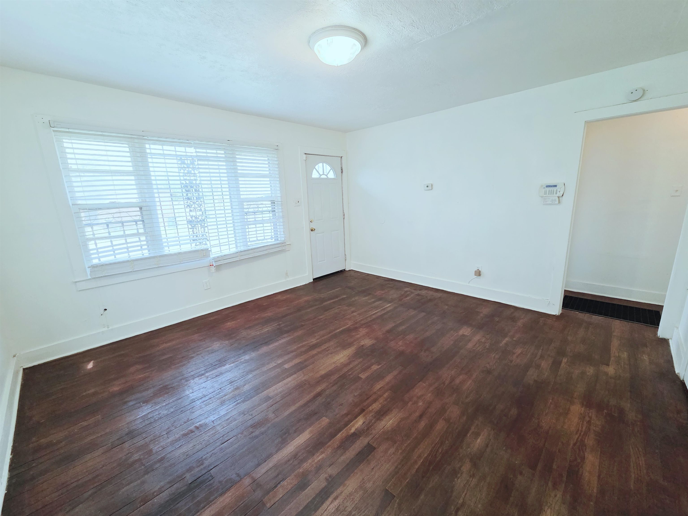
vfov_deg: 89.9
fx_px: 258
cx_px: 344
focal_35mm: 13
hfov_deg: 106.2
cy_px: 258
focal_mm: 2.2
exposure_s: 1/120
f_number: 2.2
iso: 200
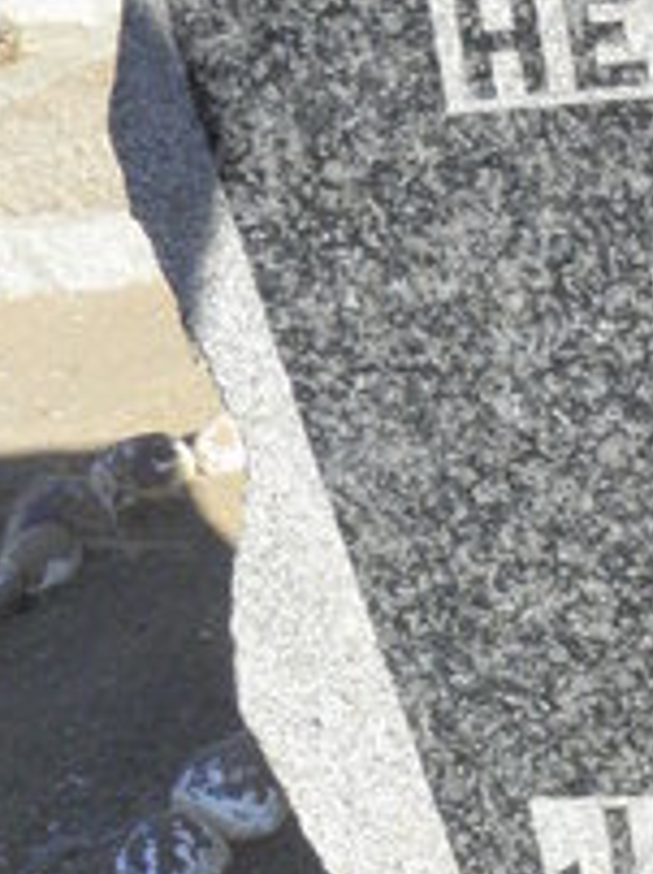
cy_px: 653
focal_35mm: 103
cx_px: 1241
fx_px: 2596
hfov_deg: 12.8
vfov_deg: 19.0
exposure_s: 1/500
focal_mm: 4.6
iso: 200
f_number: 6.3
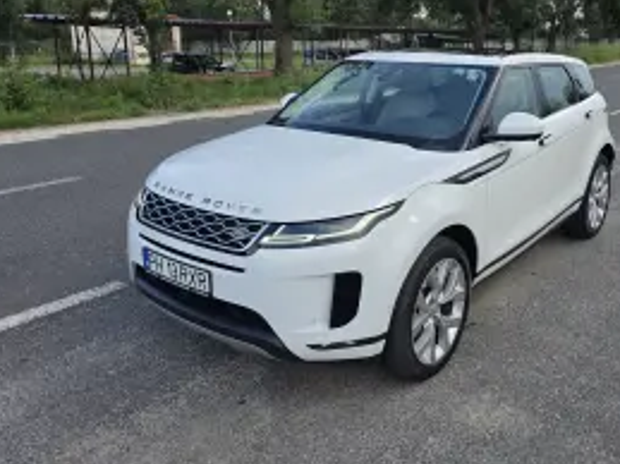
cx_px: 359
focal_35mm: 32
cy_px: 179
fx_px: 573
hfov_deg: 56.6
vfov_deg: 43.8
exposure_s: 1/1347
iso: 80
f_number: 1.7
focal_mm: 6.3
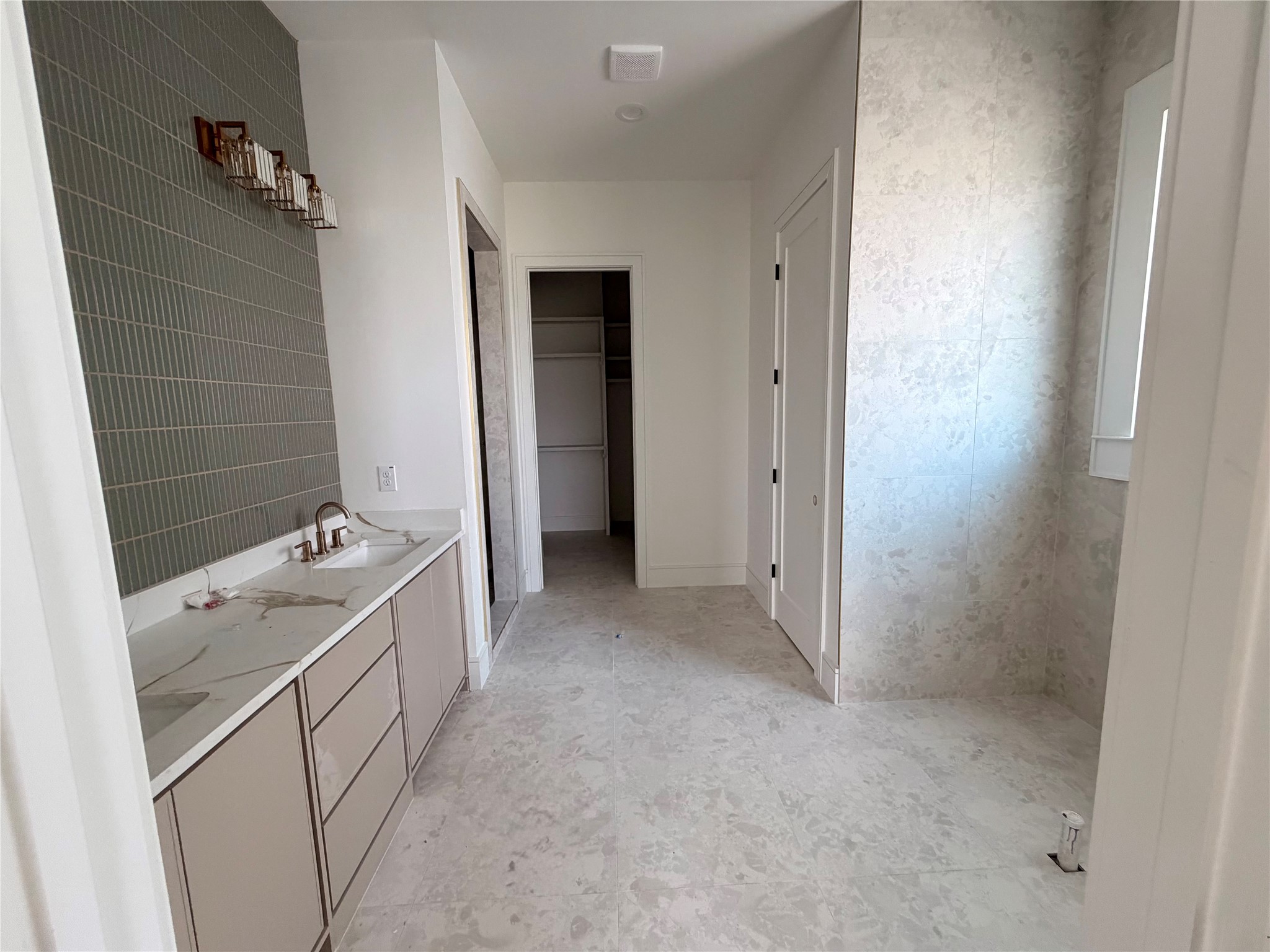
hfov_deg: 102.1
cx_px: 635
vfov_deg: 85.7
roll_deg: +1.6
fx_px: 514
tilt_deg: -7.8
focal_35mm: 14
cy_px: 476
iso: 250
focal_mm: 2.22
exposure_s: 1/121
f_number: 2.2
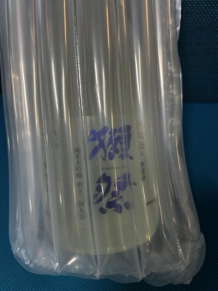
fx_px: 218
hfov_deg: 53.1
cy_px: 146
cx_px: 109
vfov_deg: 67.3
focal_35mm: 26
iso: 80
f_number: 1.5
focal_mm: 5.7
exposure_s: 1/60
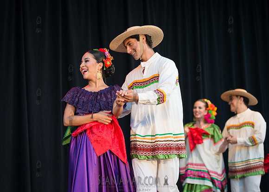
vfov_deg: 14.6
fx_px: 749
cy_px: 105
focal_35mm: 98
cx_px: 112
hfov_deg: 20.3
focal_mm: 86
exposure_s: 1/800
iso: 1250
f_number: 2.8
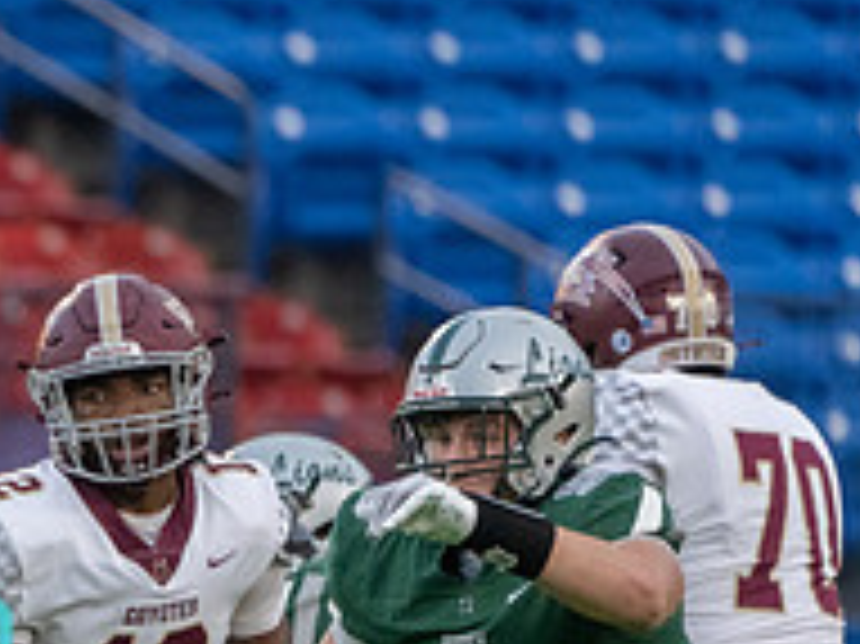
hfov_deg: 1.3
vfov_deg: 1.0
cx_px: -574
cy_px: 733
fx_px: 37516
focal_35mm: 1511
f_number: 5.6
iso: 2500
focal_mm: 400
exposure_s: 1/1250
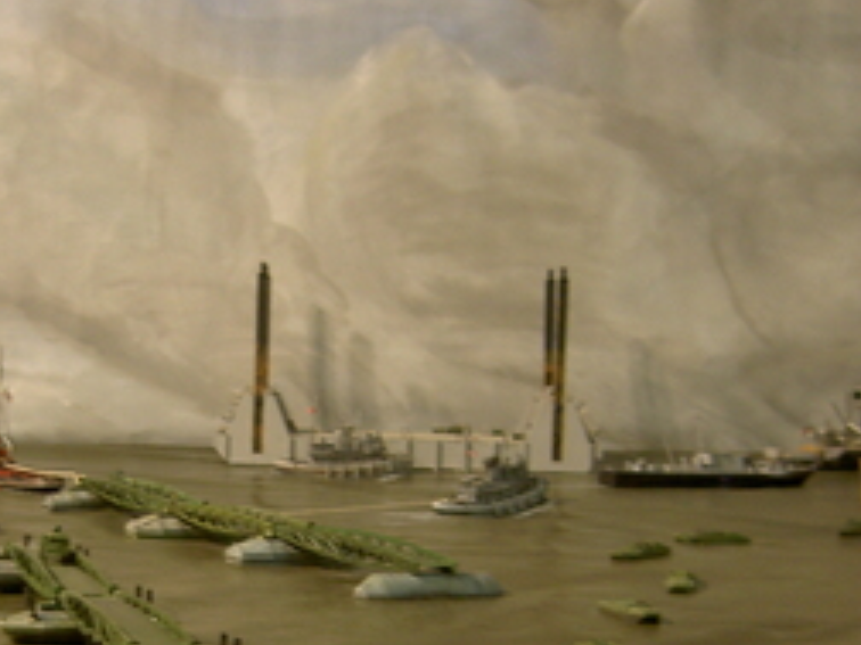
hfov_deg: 26.8
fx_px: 1791
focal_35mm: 72
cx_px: 241
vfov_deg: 20.0
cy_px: 590
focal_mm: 5.6
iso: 50
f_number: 2.8
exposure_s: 1/8
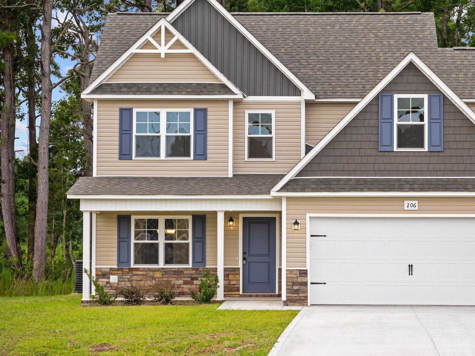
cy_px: 172
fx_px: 1413
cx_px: 303
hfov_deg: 19.0
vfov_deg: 14.4
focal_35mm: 103
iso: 200
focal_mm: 40
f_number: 4
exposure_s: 1/400
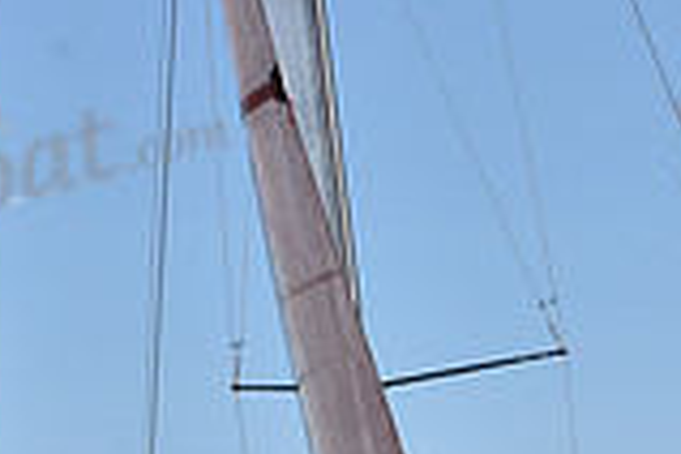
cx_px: 454
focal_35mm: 255
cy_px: 752
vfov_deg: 5.3
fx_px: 4823
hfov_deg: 8.1
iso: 320
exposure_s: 1/1250
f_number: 9
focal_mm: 70
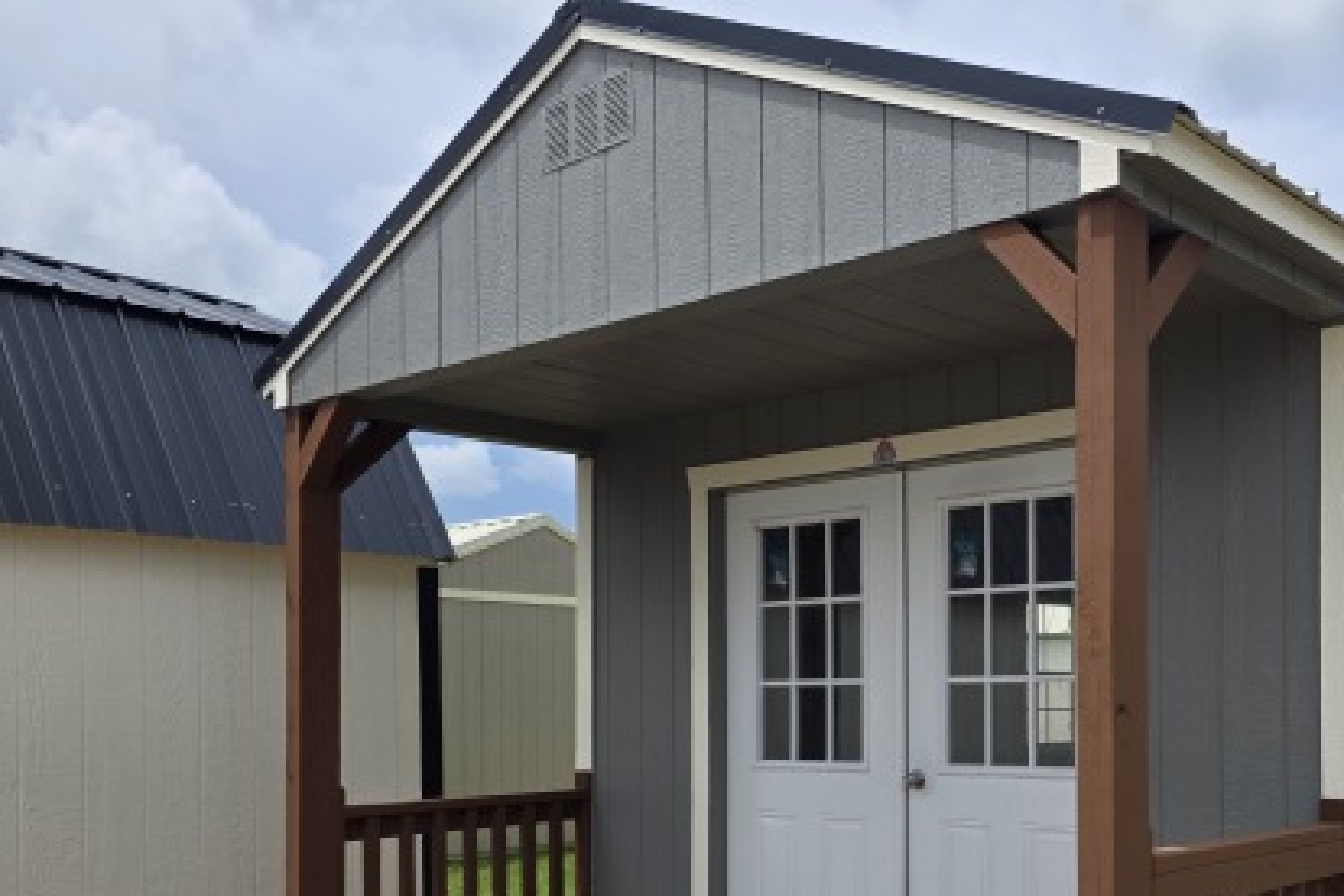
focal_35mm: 37
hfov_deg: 49.7
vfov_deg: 35.1
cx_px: 1016
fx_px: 1381
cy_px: 675
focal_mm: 6.3
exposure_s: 1/7944
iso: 80
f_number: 1.7
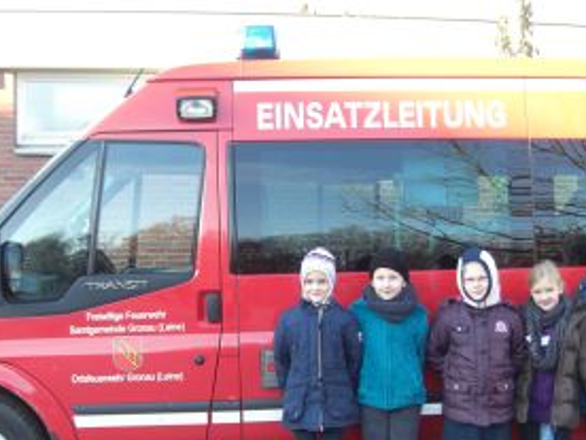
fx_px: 931
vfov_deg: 26.3
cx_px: 325
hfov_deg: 34.9
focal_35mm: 55
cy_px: 317
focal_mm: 7.9
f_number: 2.8
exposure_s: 1/100
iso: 100
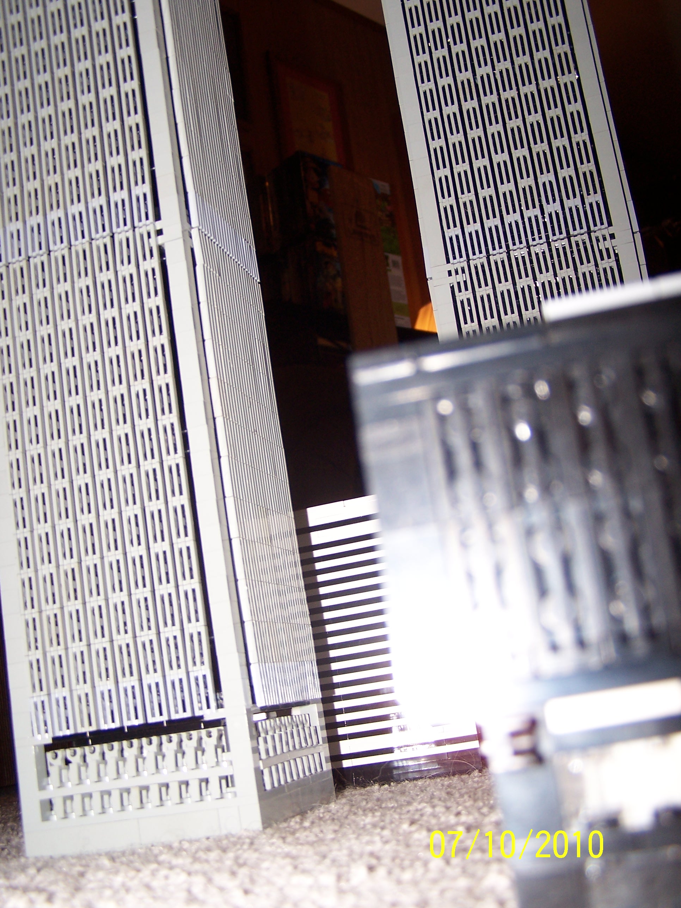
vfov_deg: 46.8
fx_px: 1049
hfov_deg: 36.0
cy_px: 454
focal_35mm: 40
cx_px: 340
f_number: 2.8
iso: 80
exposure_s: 1/60
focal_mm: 6.7
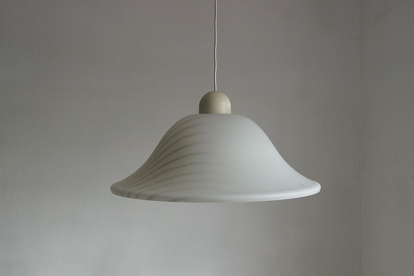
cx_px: 207
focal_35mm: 42
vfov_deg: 31.9
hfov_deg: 46.4
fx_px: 483
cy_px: 138
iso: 400
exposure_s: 1/200
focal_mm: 28
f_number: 5.6
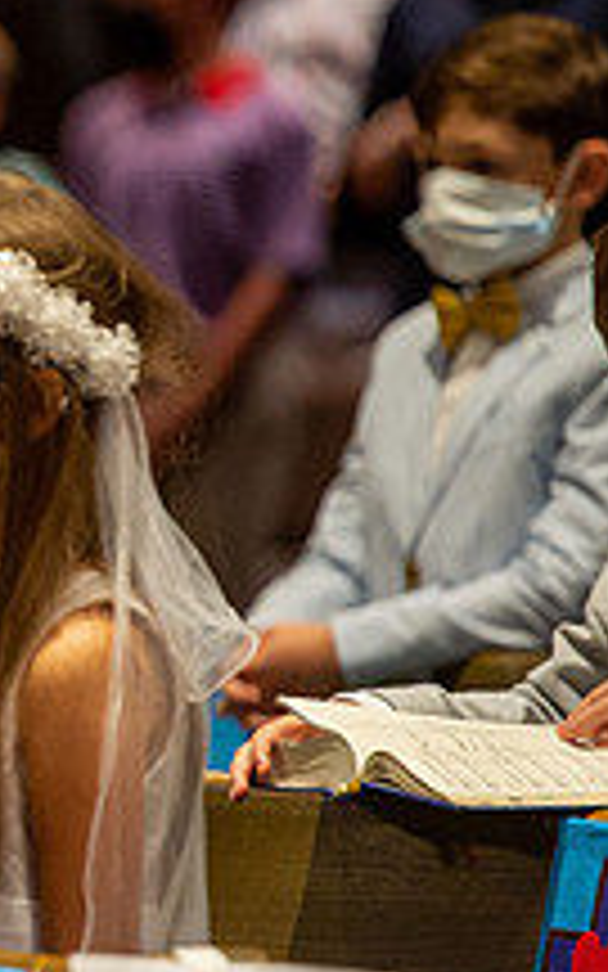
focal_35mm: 505
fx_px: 13389
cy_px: 531
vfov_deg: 4.2
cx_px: -689
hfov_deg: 2.6
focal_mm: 185
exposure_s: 1/100
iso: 1600
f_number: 2.8
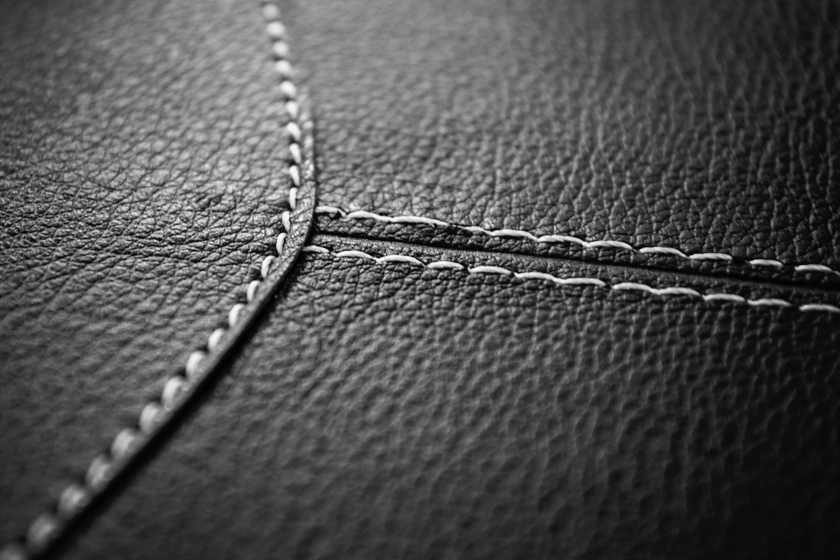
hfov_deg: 22.0
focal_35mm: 93
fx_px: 2160
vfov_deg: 14.8
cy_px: 252
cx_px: 390
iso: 800
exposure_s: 1/8
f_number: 5.6
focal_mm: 55
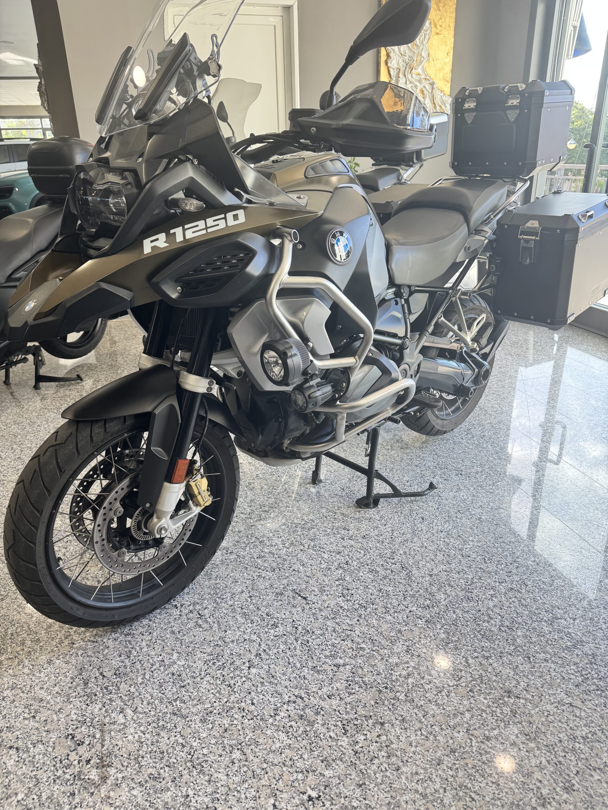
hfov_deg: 56.8
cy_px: 405
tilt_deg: -23.6
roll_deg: +2.2
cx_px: 304
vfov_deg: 71.6
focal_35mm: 24
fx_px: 562
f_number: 1.78
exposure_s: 1/100
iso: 80
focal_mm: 6.76
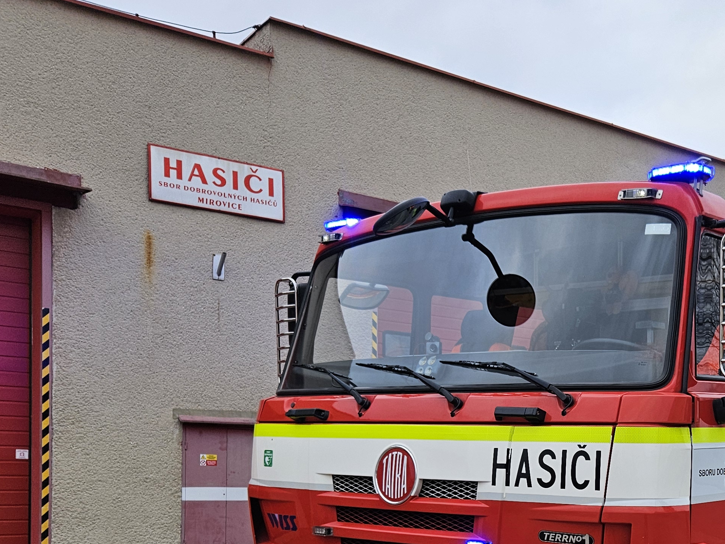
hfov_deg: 37.6
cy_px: 468
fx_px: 1005
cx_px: 620
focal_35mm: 48
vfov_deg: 29.3
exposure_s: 1/190
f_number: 1.8
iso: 64
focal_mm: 5.4
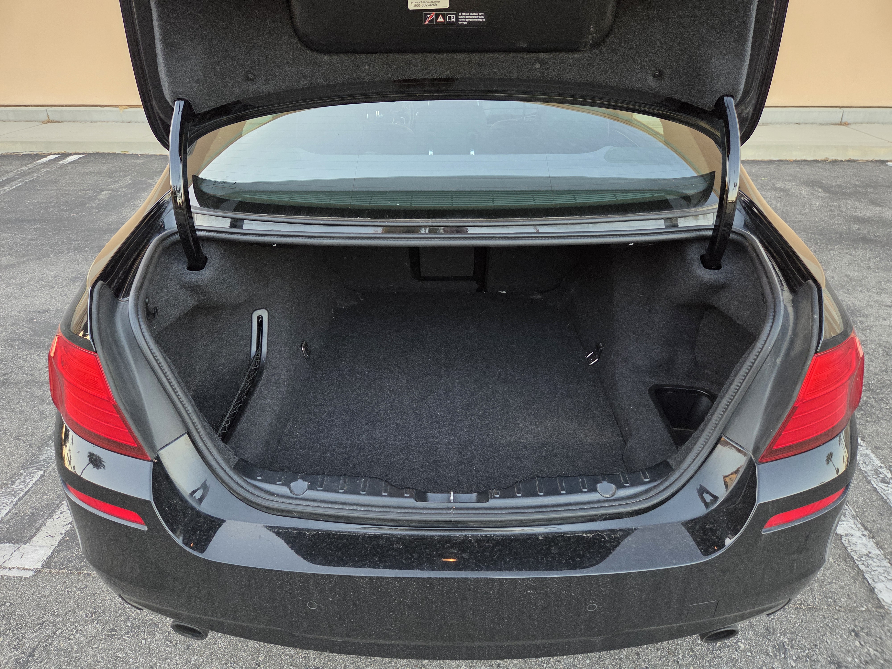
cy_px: 334
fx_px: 593
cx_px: 446
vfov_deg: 58.9
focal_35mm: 23
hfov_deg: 73.9
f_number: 1.8
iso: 200
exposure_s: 1/120
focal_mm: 5.4
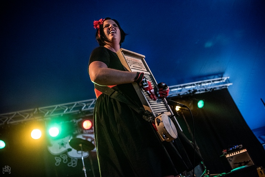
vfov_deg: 41.2
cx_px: 132
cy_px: 88
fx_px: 236
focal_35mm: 32
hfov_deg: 58.7
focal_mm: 32
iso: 1600
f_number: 2.8
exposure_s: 1/200
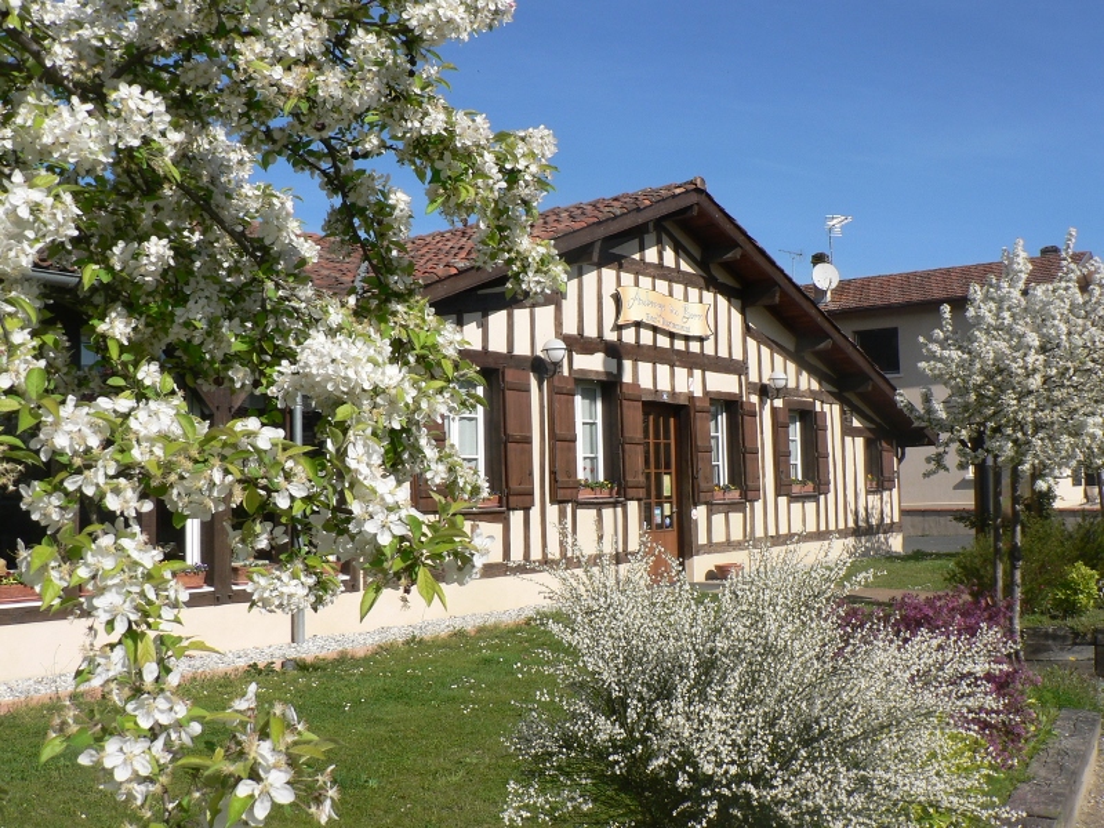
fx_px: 1148
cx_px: 552
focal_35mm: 36
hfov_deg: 51.4
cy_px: 414
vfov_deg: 39.7
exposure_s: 1/400
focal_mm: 6
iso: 80
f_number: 5.6
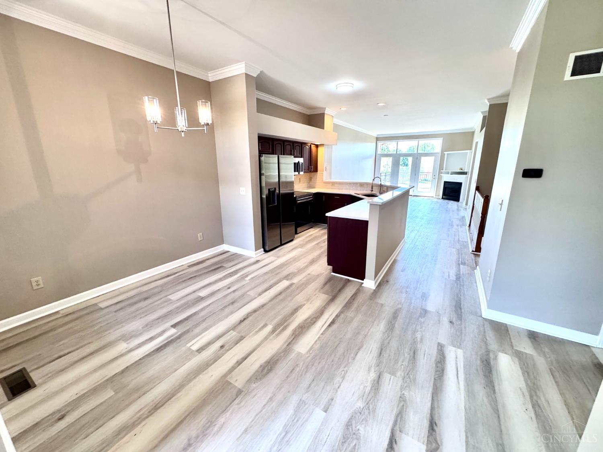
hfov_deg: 102.1
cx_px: 302
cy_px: 226
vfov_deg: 85.7
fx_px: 244
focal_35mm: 14
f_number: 2.2
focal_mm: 2.22
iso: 250
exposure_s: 1/120
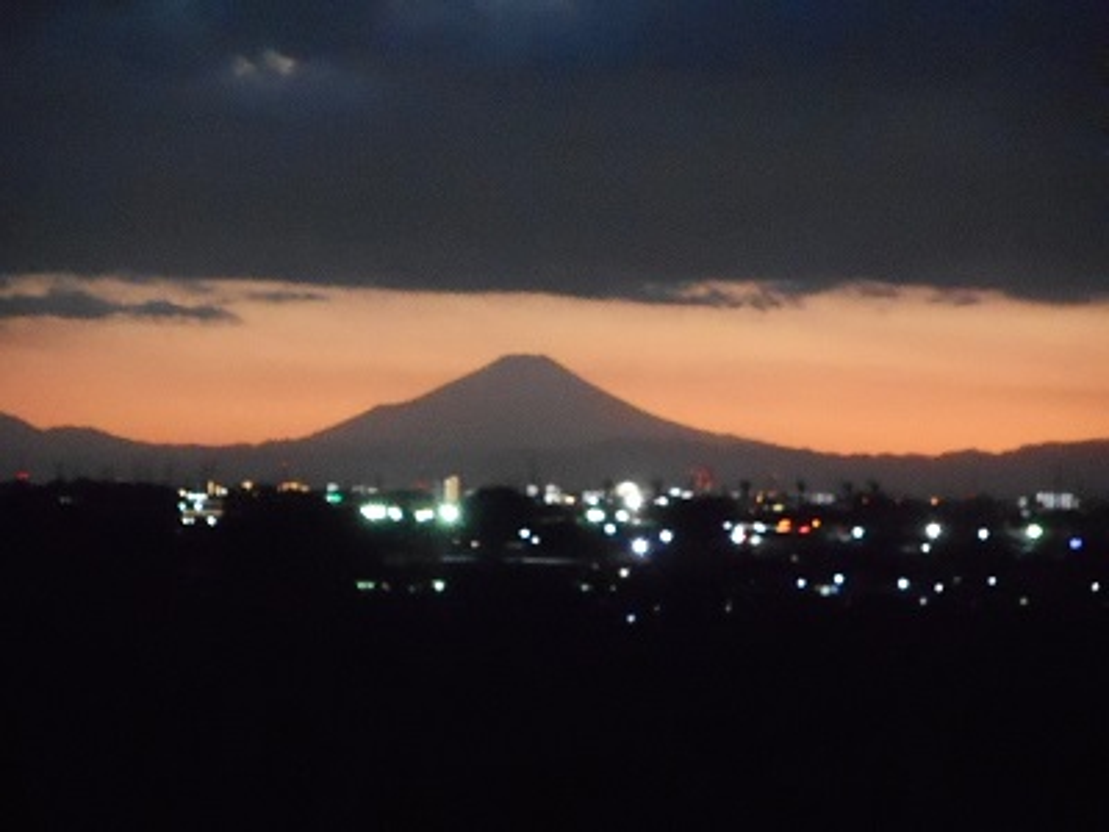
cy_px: 416
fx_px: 6407
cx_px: 554
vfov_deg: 7.4
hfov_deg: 9.9
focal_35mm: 200
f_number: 6.6
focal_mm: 36
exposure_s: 1/3
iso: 3200
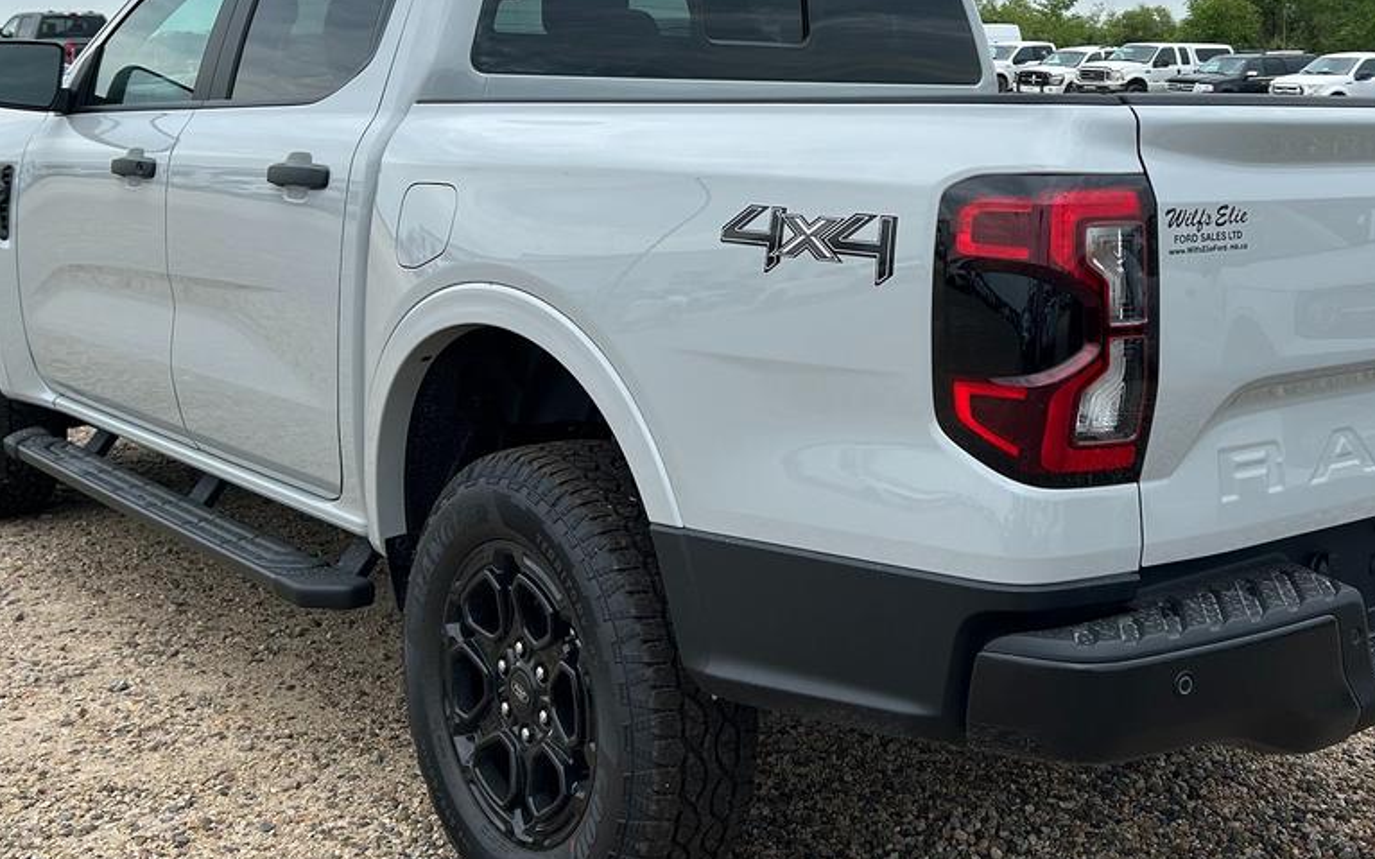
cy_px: 221
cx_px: 798
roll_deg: -0.4
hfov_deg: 43.4
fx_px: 1723
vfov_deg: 27.6
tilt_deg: -3.6
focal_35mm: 46
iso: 50
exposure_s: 1/2045
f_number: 1.5
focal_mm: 5.7
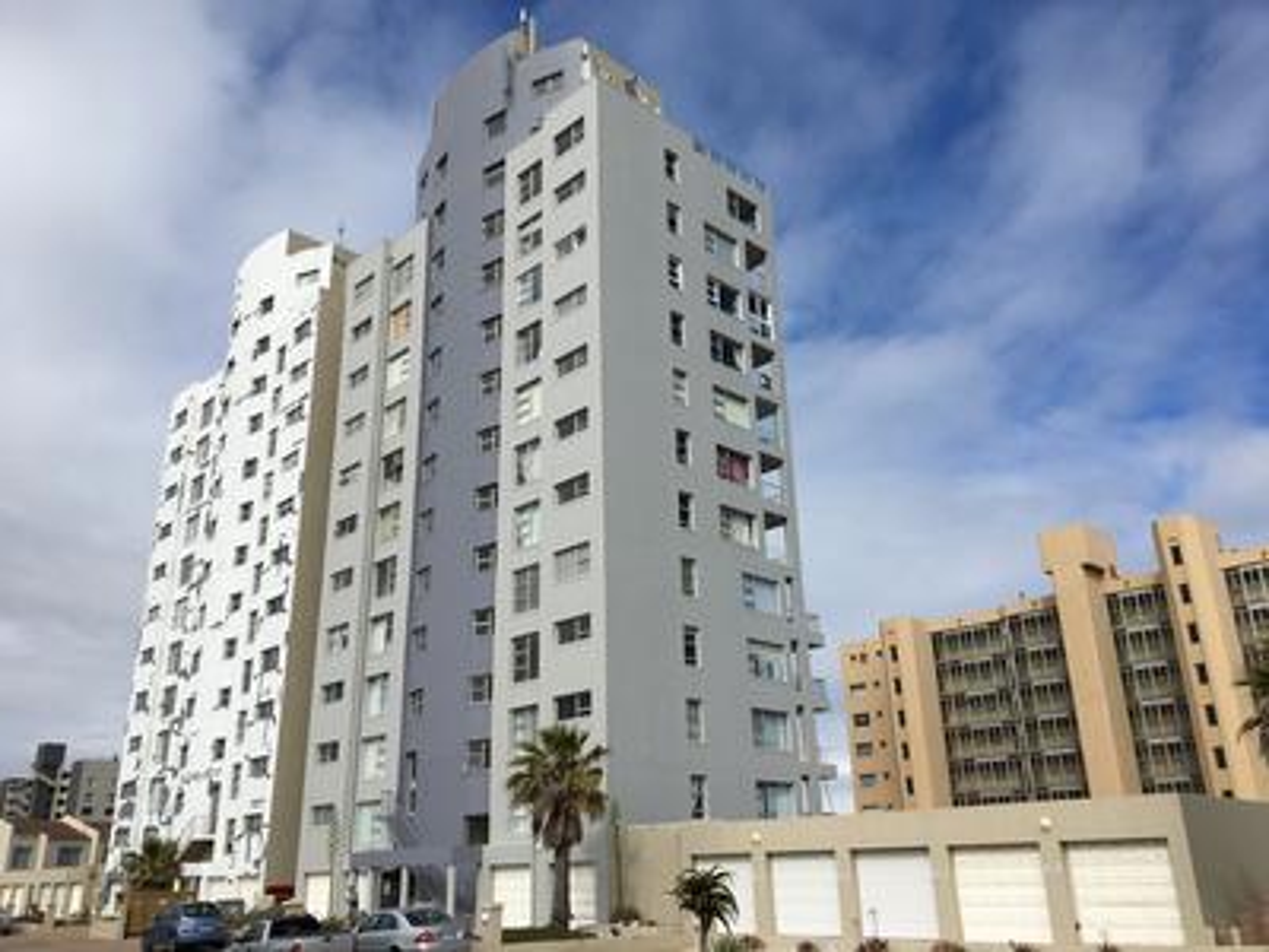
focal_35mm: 29
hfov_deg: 61.7
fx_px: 1063
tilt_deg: +20.5
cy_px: 476
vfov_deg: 48.2
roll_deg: +1.3
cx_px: 634
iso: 25
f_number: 2.2
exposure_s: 1/3077
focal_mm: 4.15
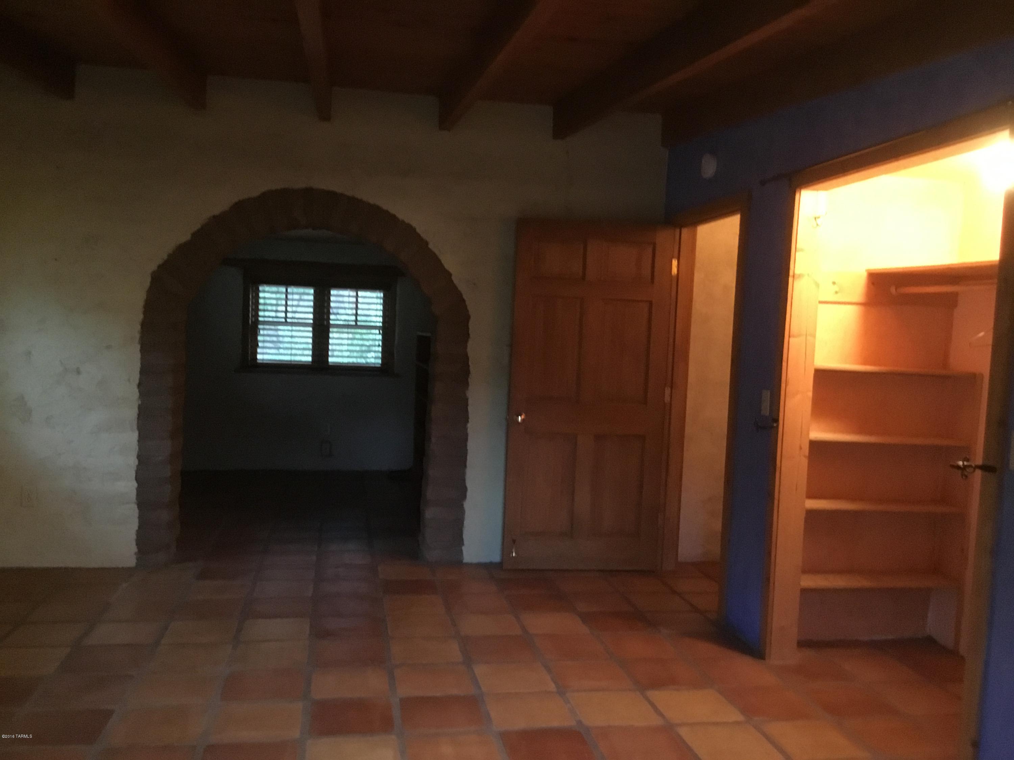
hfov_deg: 58.4
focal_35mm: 31
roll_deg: -2.4
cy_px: 380
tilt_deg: -2.3
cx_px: 507
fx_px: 908
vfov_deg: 45.4
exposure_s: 1/15
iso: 500
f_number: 2.4
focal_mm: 3.3
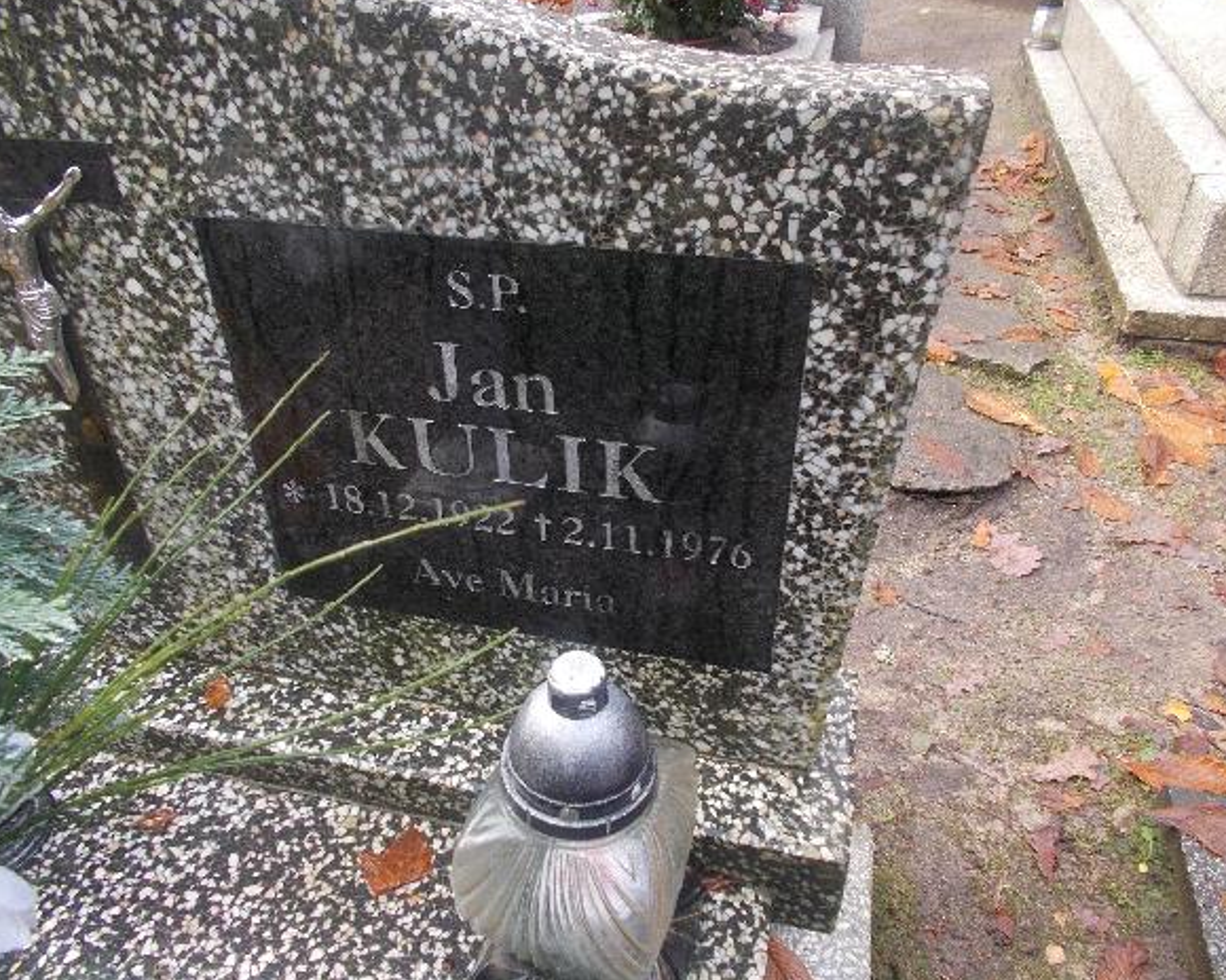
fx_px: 1016
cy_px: 477
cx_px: 590
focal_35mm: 28
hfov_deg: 62.2
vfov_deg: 51.5
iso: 80
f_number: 3.2
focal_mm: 4.6
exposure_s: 1/50
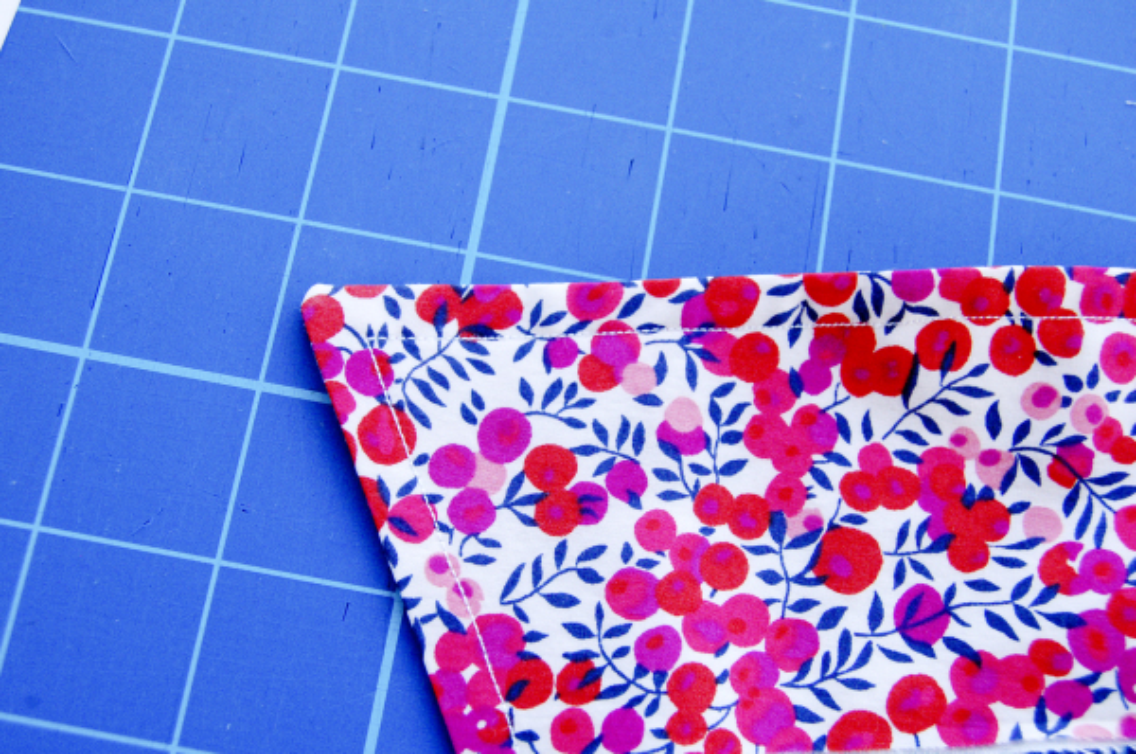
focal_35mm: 48
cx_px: 568
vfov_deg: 28.0
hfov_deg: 41.2
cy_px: 377
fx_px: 1512
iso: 1600
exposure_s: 1/200
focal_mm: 32
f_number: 8
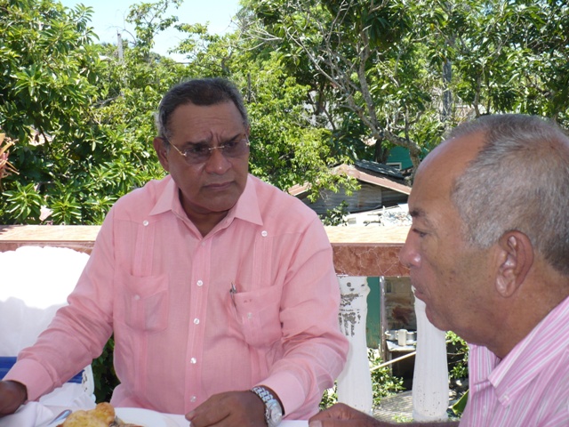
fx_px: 690
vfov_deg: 34.3
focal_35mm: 42
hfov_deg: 44.8
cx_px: 284
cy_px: 214
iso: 100
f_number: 2.9
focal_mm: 7
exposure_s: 1/400
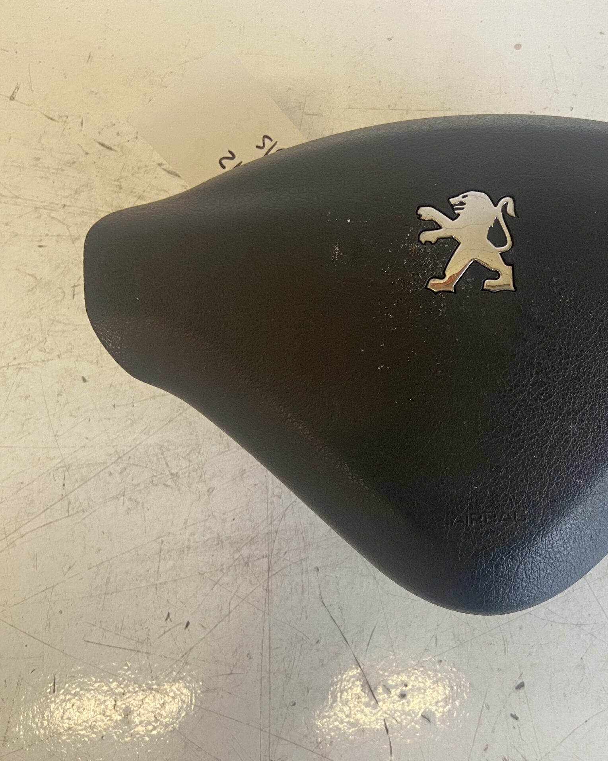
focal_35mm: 34
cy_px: 380
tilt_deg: -79.5
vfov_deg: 52.8
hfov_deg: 41.6
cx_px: 484
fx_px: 765
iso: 64
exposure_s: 1/50
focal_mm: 4.25
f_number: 1.8
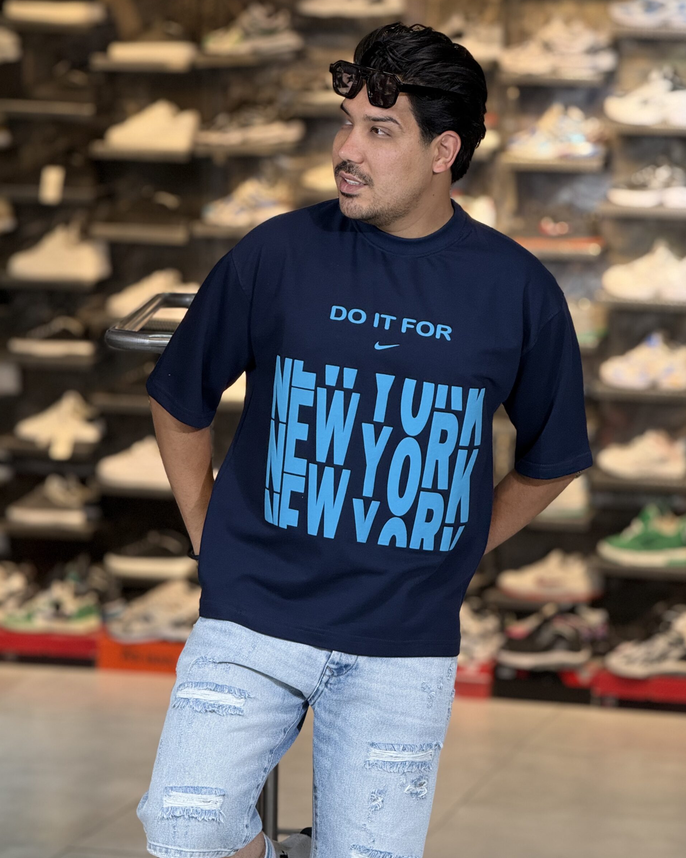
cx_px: 344
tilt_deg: -7.0
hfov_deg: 12.2
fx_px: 3198
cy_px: 428
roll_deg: -1.7
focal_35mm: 126
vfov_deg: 15.3
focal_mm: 15.66
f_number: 2.8
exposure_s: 1/100
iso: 200
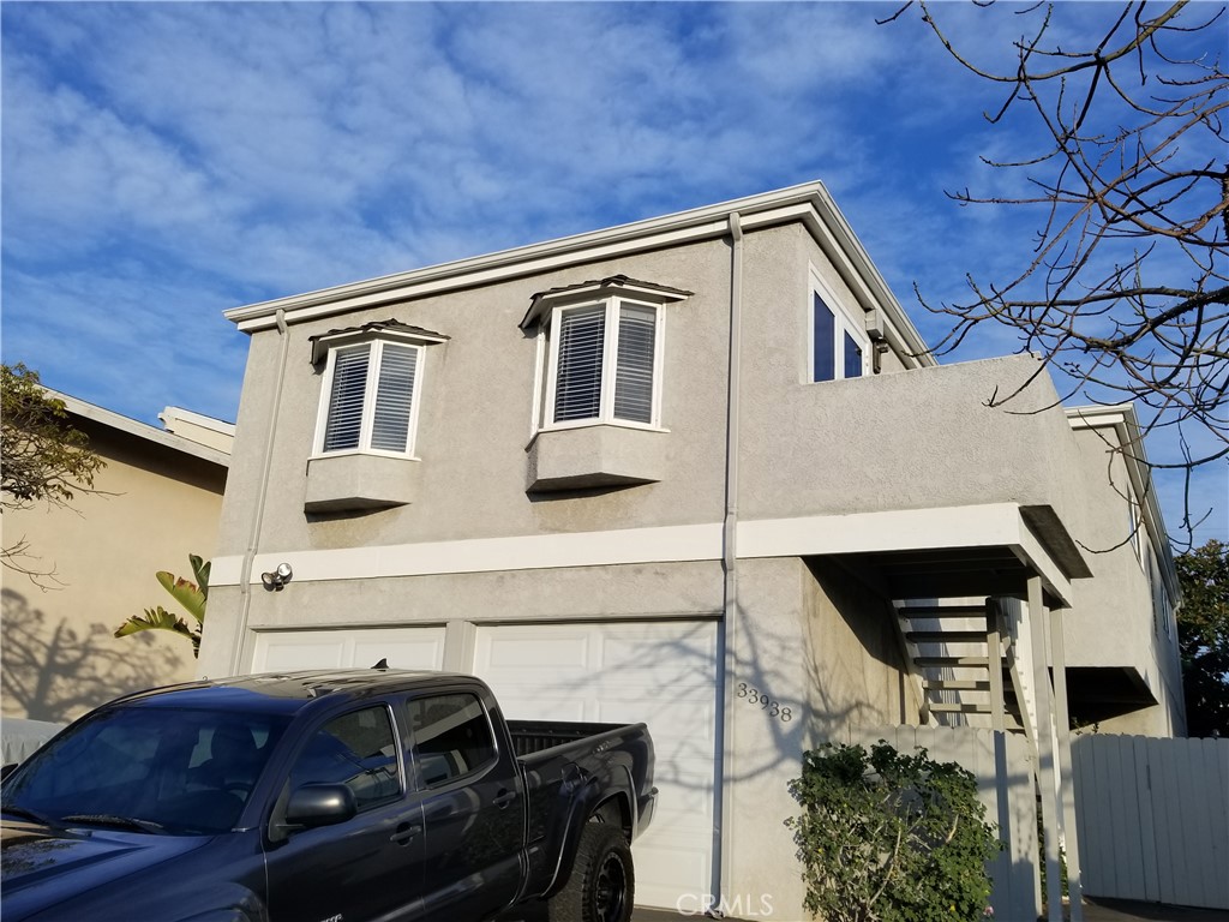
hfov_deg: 67.3
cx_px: 614
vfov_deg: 53.1
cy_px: 461
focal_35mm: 26
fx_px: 923
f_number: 1.7
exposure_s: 1/2833
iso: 50
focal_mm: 4.25
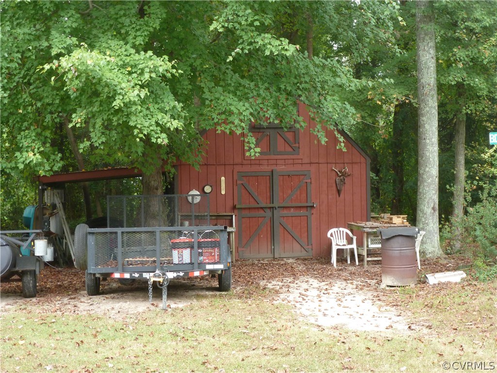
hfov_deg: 36.8
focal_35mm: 52
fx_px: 747
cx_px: 248
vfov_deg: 28.0
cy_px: 186
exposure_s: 1/60
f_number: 4.3
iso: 250
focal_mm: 9.4
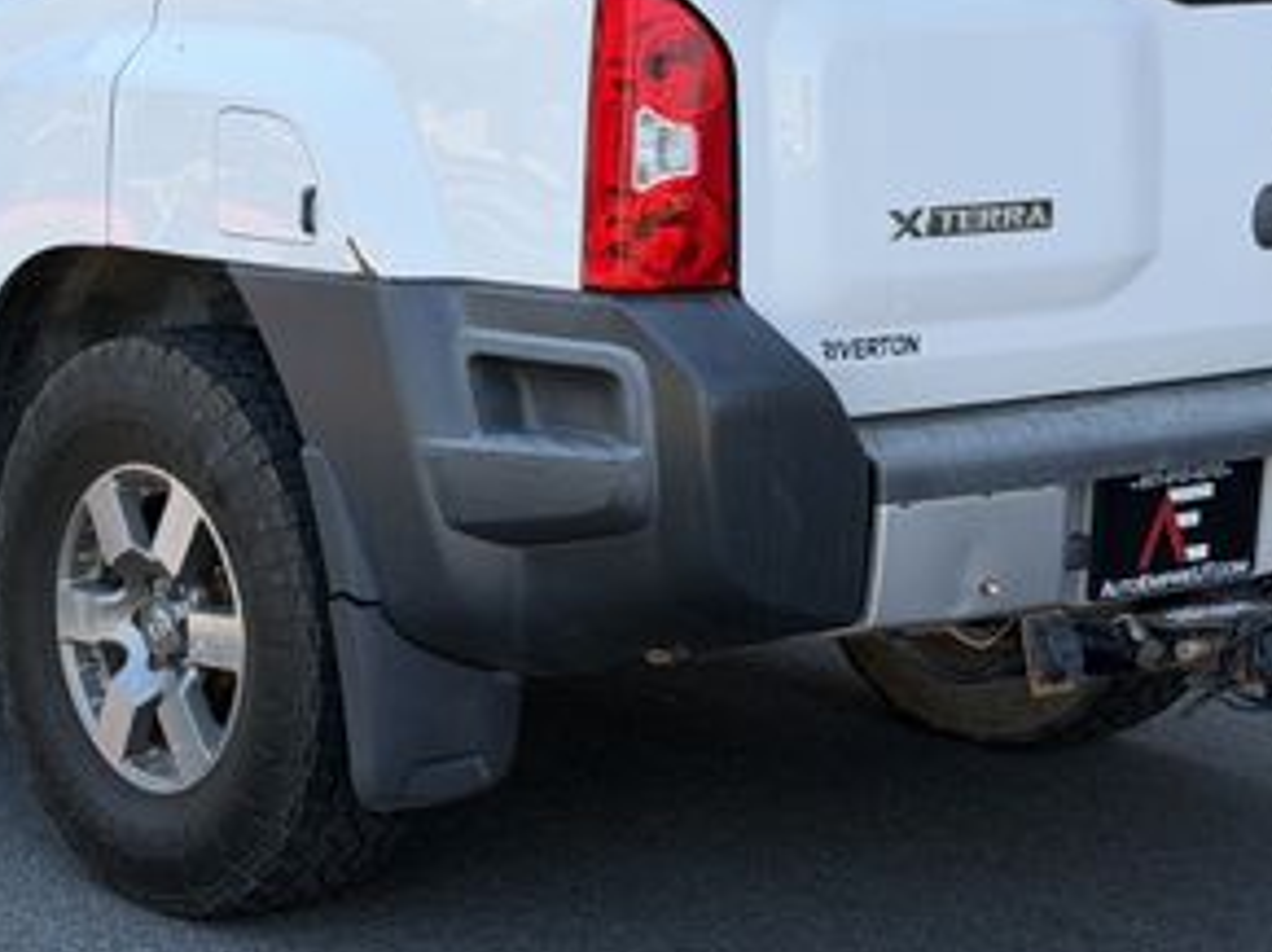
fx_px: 3892
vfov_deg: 13.8
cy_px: 110
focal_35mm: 106
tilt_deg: -3.4
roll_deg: -0.7
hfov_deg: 18.4
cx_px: 325
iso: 64
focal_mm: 6.76
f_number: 1.78
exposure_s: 1/726
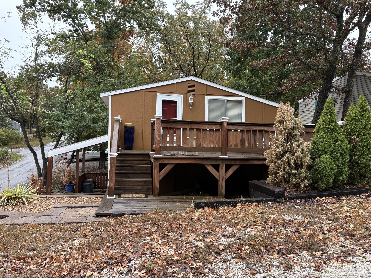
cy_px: 139
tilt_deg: -0.7
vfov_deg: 53.1
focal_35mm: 26
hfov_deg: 67.3
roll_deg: -1.2
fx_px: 279
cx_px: 186
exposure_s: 1/186
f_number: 1.6
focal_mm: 5.96
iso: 100
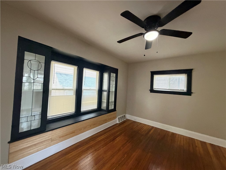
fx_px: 91
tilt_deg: +0.5
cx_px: 113
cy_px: 85
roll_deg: -2.3
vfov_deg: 85.7
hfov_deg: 102.1
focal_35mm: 14
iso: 500
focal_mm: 2.22
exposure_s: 1/60
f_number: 2.2
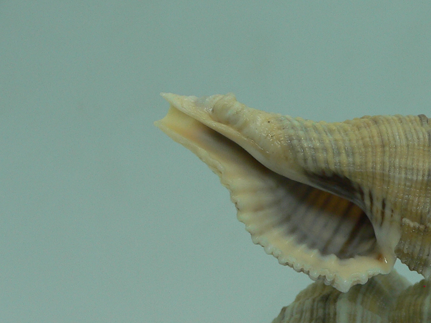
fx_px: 822
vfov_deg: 22.1
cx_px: 379
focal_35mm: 66
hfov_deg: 28.4
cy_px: 226
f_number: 2.8
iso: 80
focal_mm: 4.6
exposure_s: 1/80
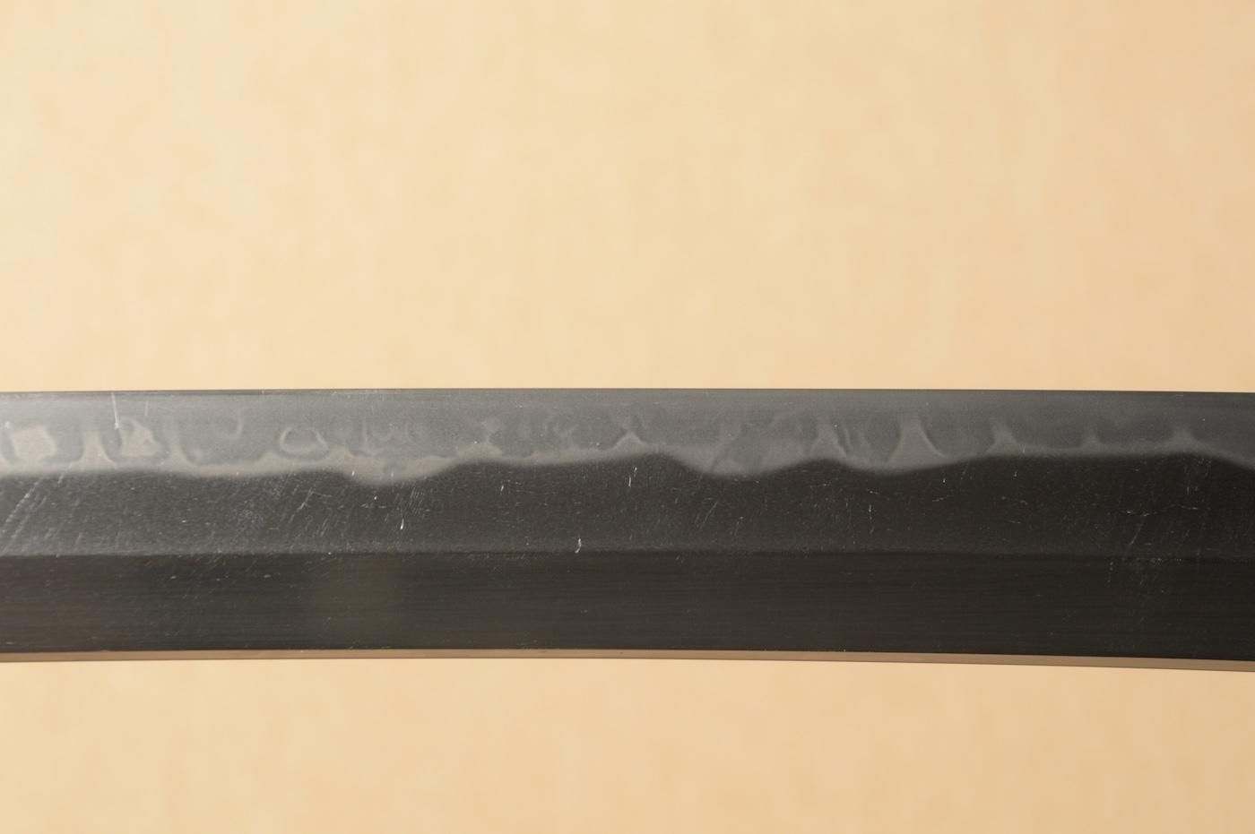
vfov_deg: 9.6
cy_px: 417
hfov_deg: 14.4
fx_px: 4964
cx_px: 628
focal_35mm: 142
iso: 400
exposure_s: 1/1.6
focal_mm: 95
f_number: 11
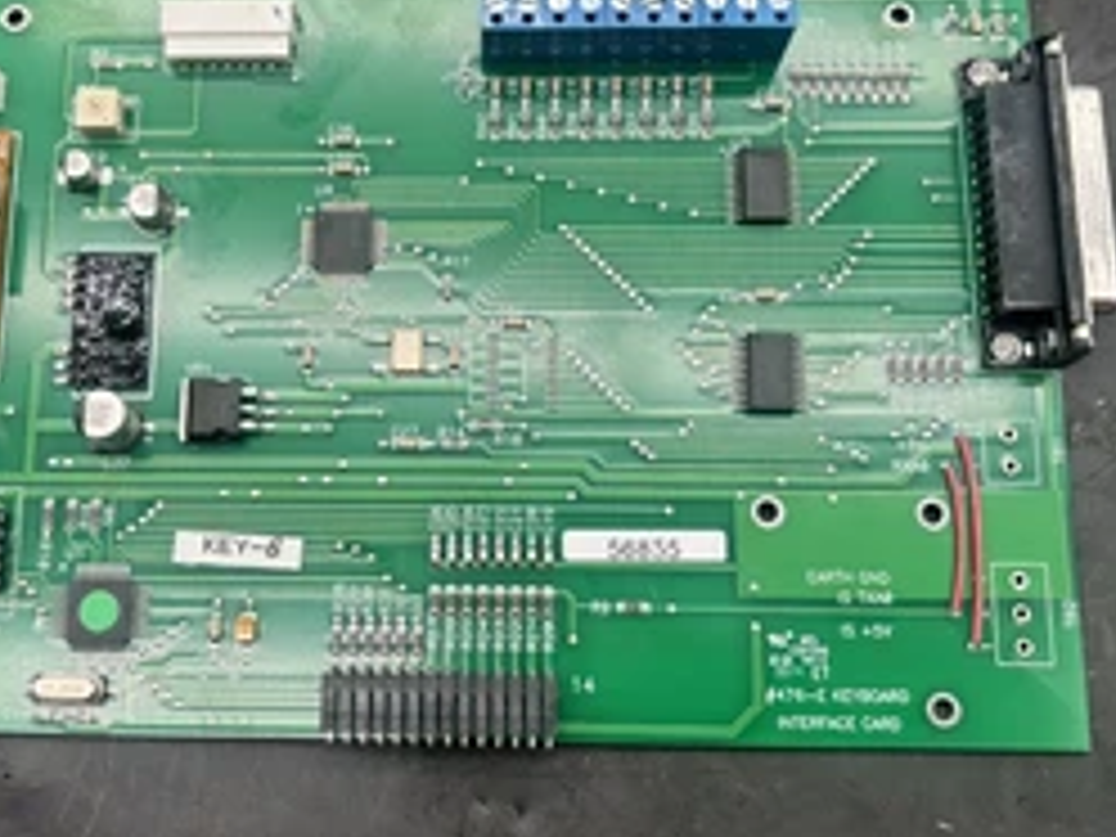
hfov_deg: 44.5
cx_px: 441
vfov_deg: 34.3
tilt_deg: -75.5
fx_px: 1354
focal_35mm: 42
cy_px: 374
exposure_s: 1/121
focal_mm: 5.96
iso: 80
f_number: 1.6
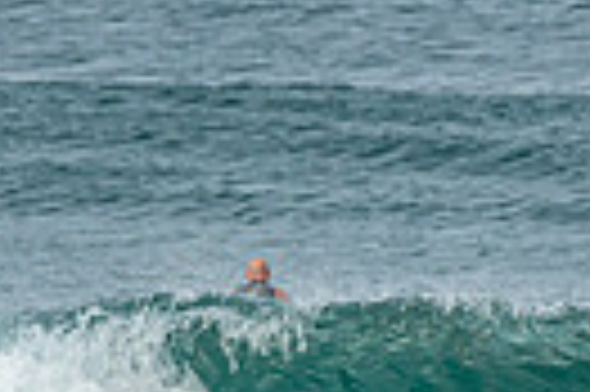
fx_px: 24814
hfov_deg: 1.4
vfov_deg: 0.9
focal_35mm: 1516
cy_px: 517
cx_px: 426
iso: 200
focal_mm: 200
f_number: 5
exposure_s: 1/1600
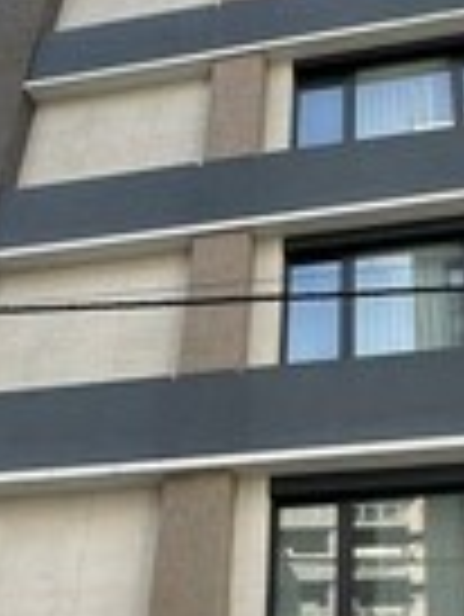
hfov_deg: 26.4
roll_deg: -4.2
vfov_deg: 34.4
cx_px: 315
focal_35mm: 55
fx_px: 981
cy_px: 441
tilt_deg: +32.1
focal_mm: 2.22
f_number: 2.2
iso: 40
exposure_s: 1/332
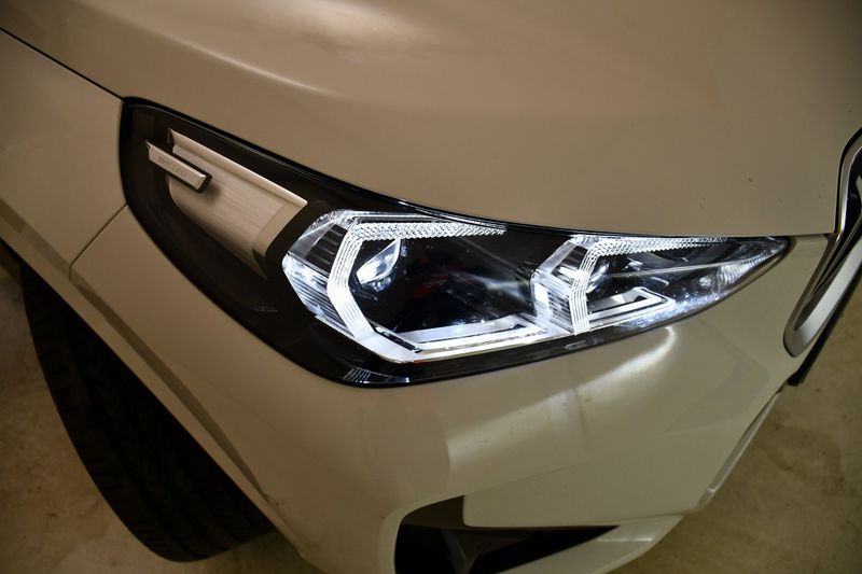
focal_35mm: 27
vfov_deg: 47.9
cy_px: 287
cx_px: 431
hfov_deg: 67.4
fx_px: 646
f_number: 3.5
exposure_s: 1/250
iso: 640
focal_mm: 18
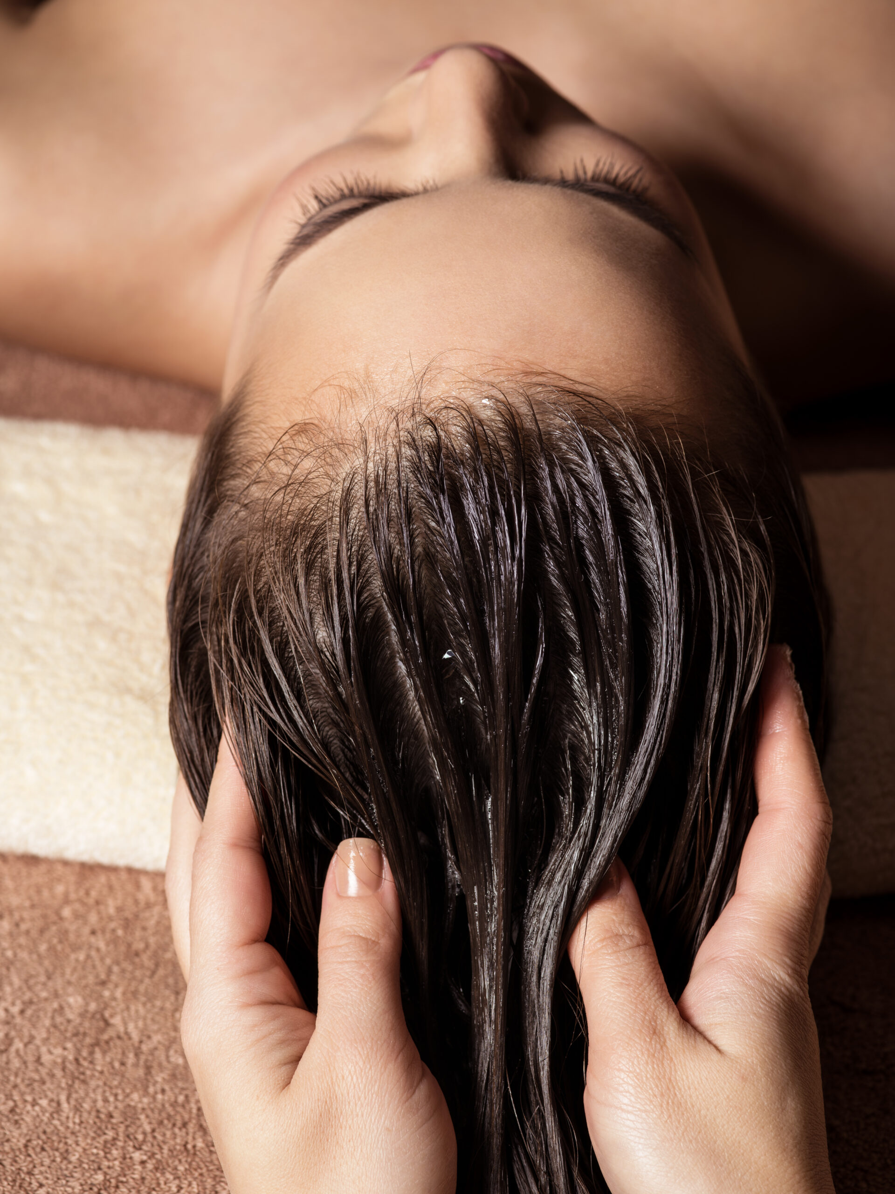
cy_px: 597
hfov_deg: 15.7
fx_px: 3241
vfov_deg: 20.9
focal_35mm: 94
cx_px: 448
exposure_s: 1/125
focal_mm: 120
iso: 100
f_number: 10
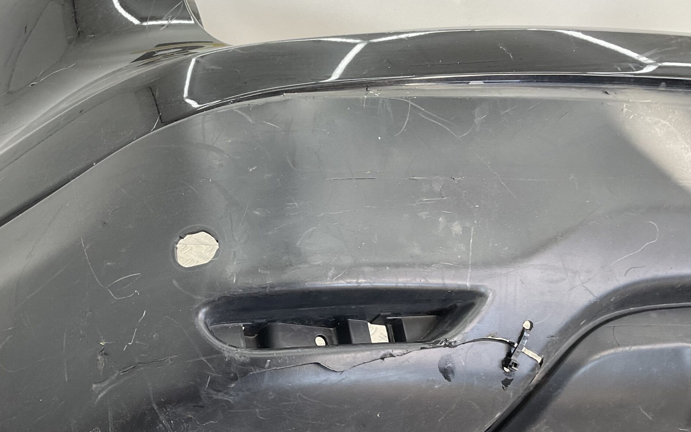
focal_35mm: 42
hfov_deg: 46.6
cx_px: 244
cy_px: 288
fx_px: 791
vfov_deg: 30.3
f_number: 1.8
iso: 50
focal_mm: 3
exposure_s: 1/120
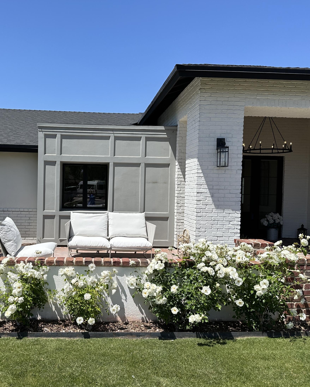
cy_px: 195
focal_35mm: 32
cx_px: 107
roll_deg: -1.1
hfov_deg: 45.2
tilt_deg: -1.5
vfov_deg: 55.7
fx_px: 367
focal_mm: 6.86
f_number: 1.78
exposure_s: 1/5000
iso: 80
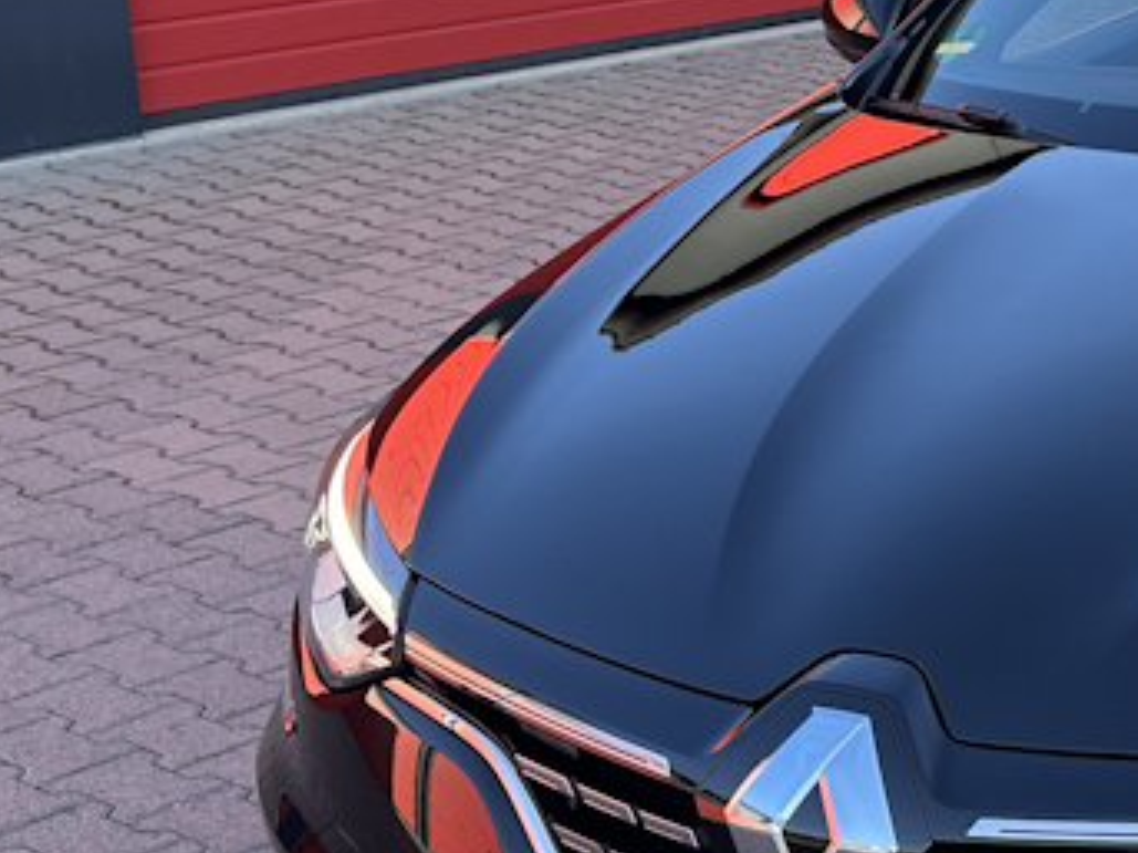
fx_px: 2761
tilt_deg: -15.5
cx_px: 1261
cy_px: 388
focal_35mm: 84
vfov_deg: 17.6
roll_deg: +0.8
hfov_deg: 22.0
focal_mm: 6.86
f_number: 1.78
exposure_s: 1/480
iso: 80
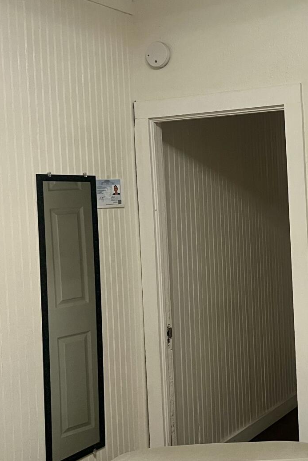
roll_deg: +1.3
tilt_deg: +2.0
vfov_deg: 38.1
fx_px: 668
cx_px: 308
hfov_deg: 24.8
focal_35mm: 52
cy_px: 192
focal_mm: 5.7
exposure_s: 1/60
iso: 250
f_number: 1.5
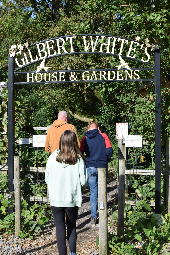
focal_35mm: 52
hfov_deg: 25.8
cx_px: 85
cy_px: 128
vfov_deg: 37.9
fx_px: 372
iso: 400
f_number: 5.6
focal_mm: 35
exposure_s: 1/1600
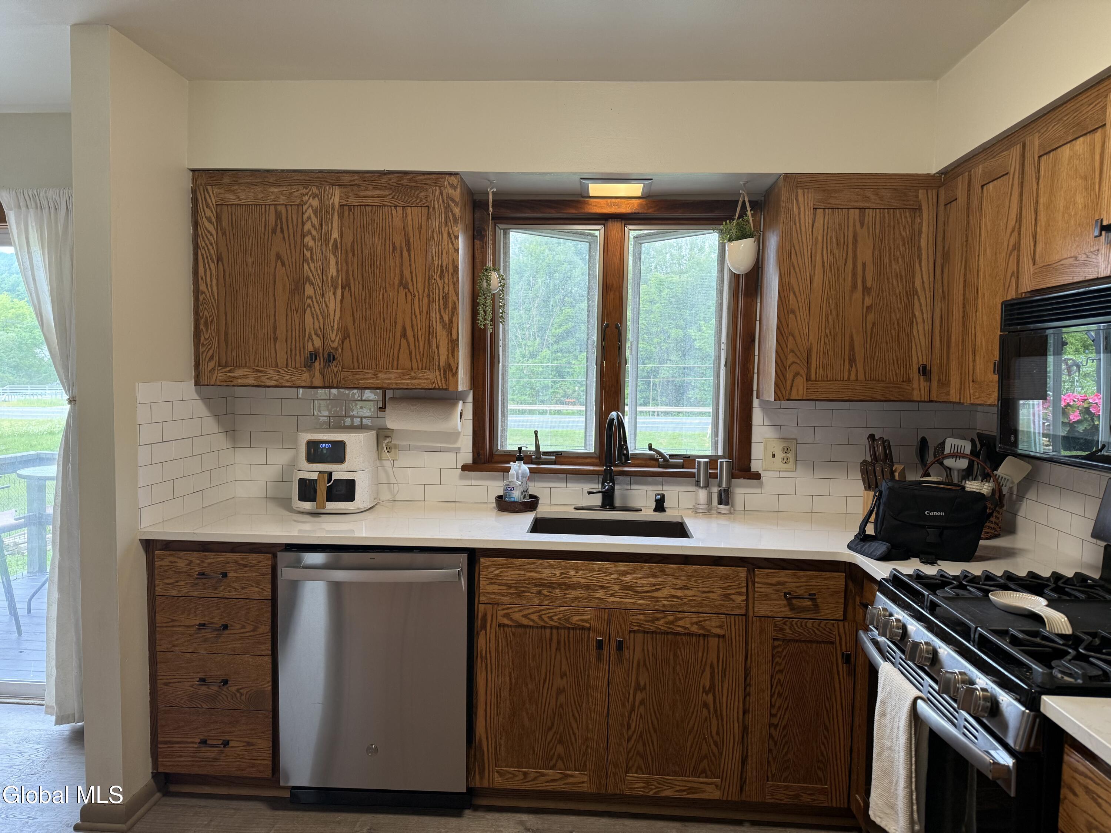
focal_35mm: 24
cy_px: 416
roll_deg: -1.0
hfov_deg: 71.6
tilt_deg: -3.6
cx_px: 556
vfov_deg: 56.8
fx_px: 770
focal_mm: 6.76
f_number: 1.78
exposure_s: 1/60
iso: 125
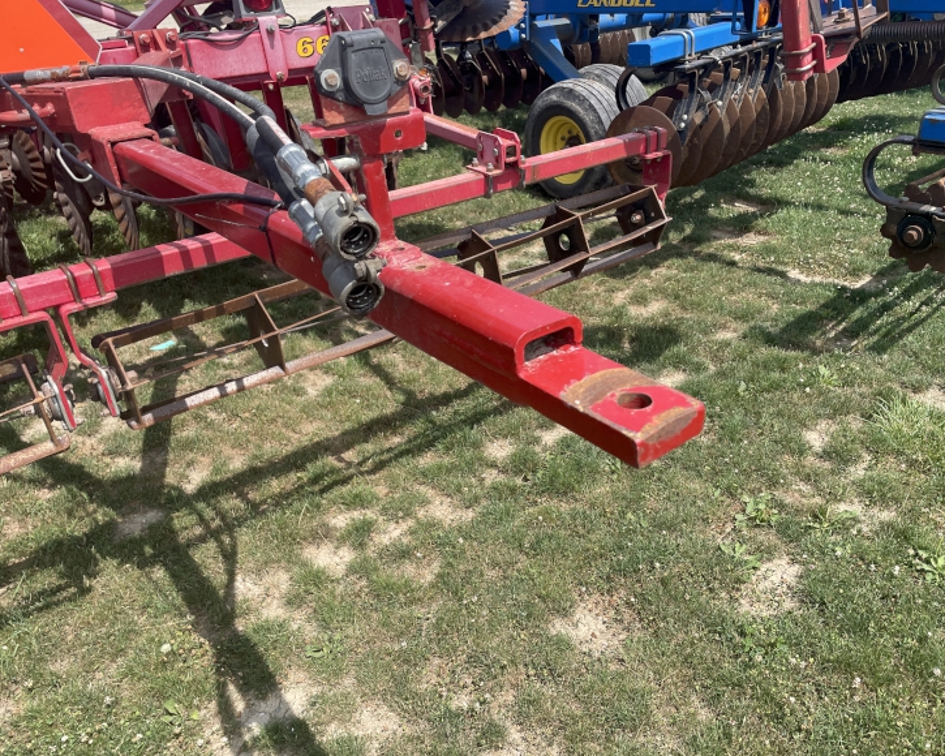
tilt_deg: -30.3
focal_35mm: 28
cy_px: 386
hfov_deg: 62.1
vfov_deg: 51.5
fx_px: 783
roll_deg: +1.1
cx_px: 516
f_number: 1.6
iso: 32
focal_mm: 4.2
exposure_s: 1/1984
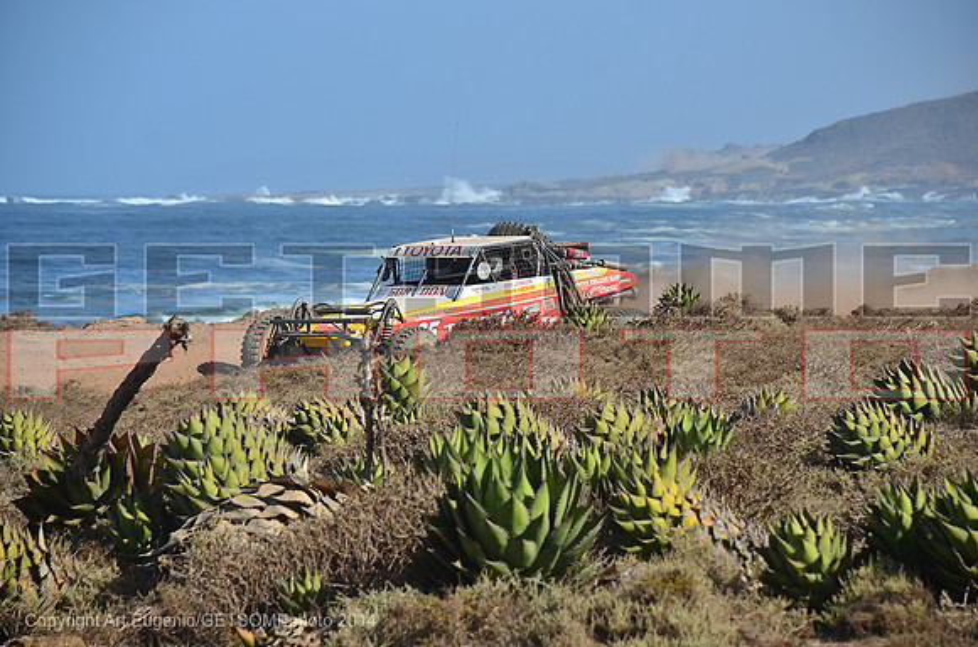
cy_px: 324
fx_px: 5489
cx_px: 489
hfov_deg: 10.2
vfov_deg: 6.8
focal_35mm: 202
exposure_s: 1/640
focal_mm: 135
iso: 200
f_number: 7.1
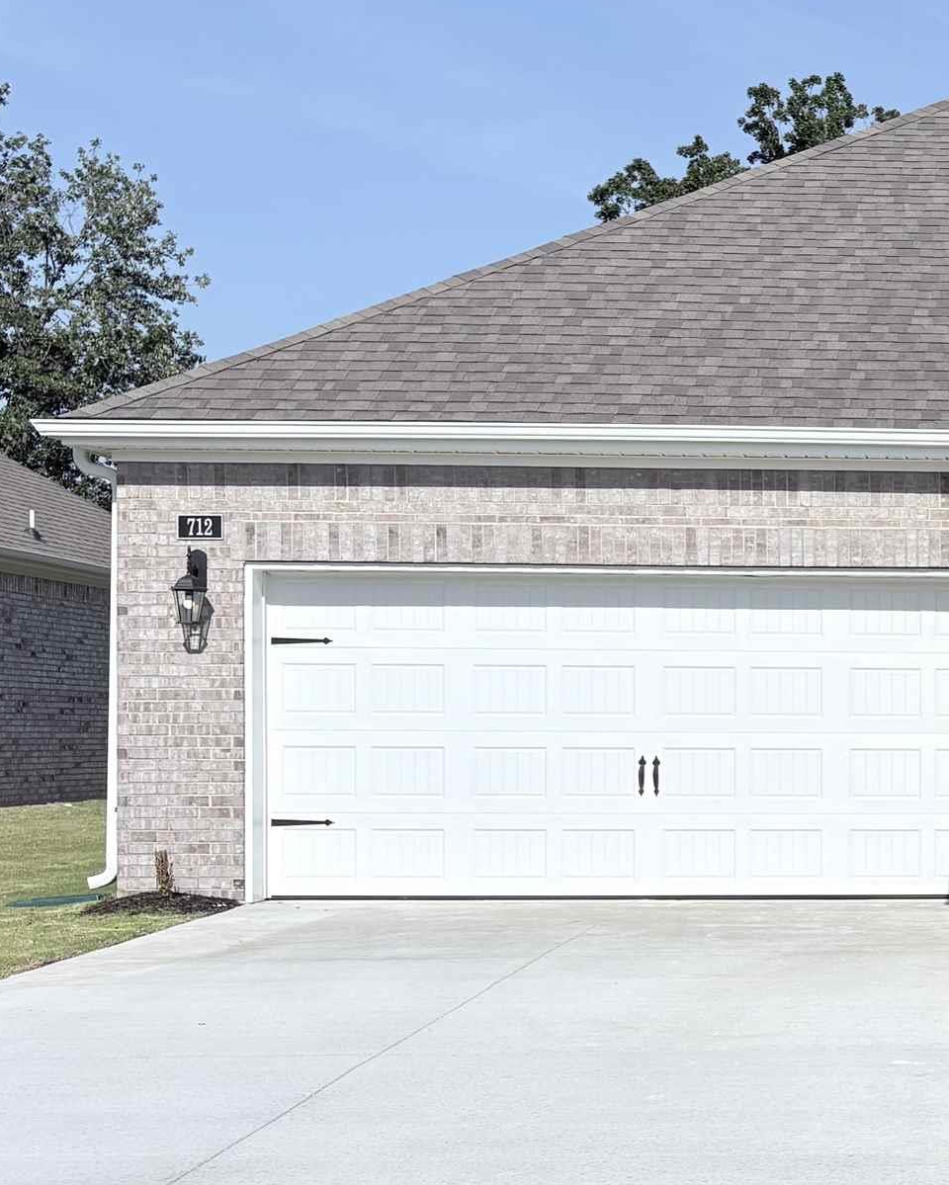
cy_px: 751
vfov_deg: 29.0
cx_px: 1140
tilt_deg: +0.1
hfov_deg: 21.8
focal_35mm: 65
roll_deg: -0.2
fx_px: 2281
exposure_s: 1/4950
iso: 50
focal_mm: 5.96
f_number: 1.6
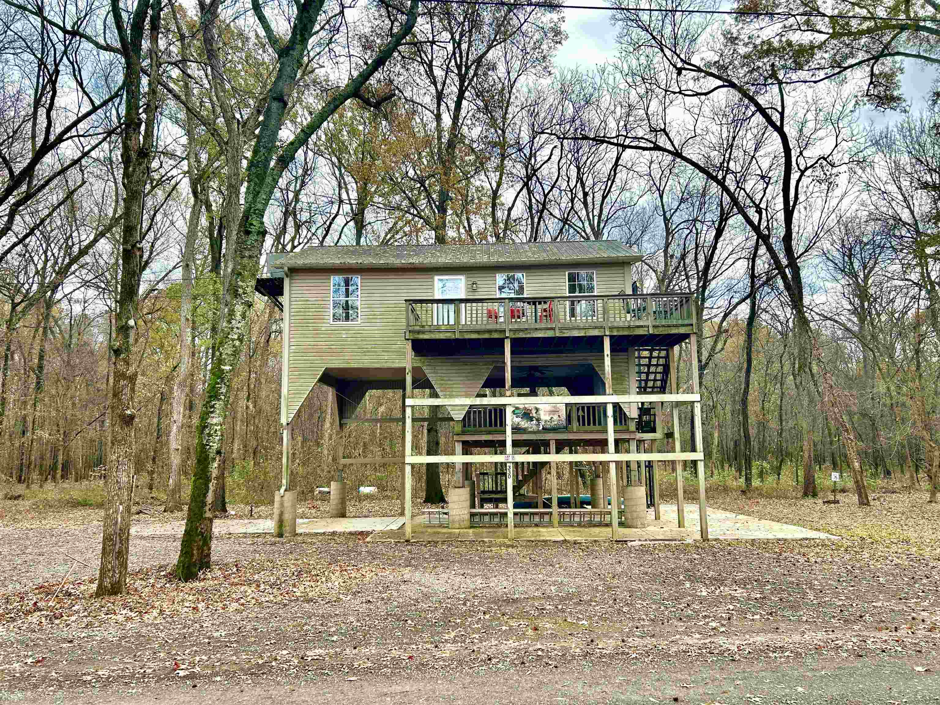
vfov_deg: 53.1
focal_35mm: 26
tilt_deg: +7.6
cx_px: 470
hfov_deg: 67.3
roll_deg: +0.3
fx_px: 706
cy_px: 352
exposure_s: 1/1209
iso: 50
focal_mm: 5.7
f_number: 1.5
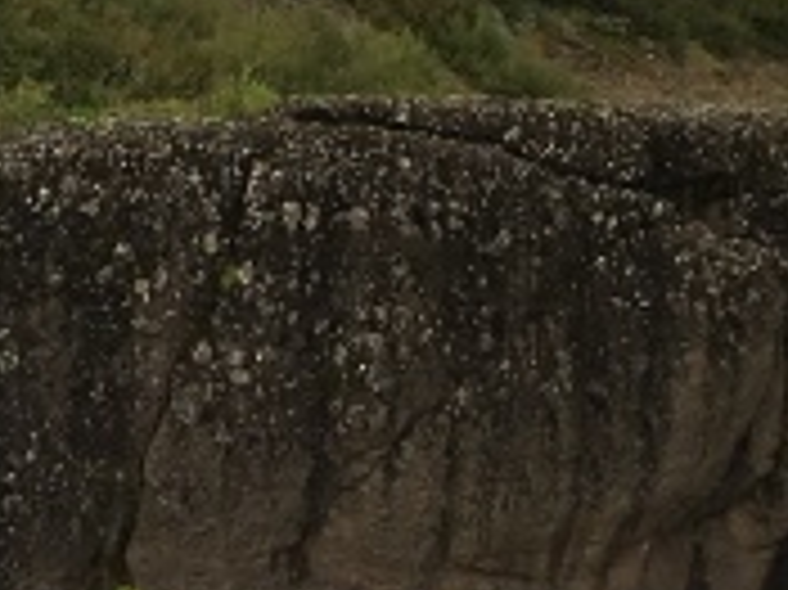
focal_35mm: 170
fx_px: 3867
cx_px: 185
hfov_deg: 11.6
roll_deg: -0.3
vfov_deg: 8.6
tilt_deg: -3.8
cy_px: 658
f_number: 2.2
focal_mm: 4.15
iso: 25
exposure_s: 1/509
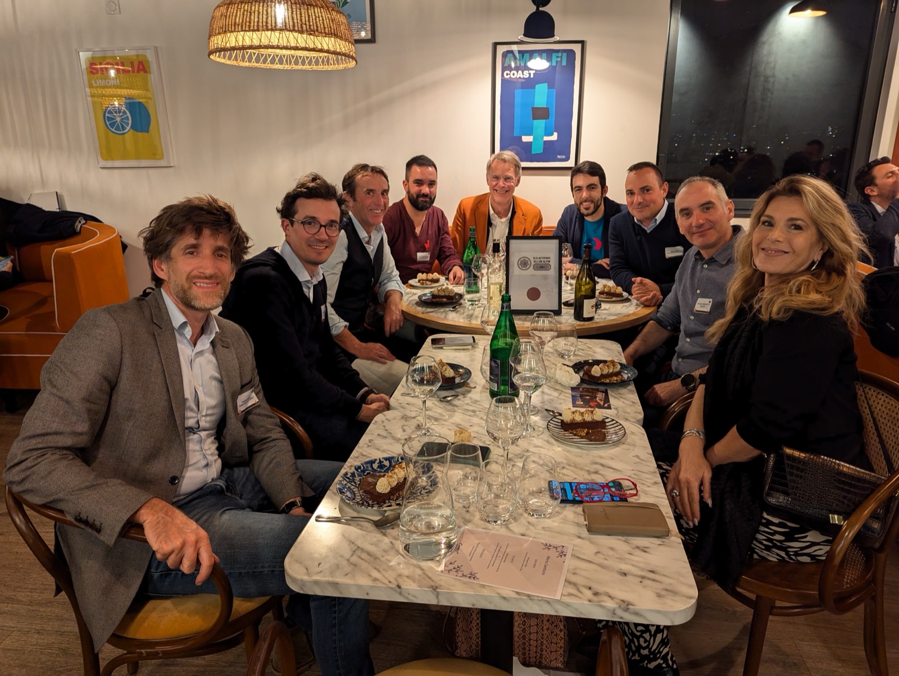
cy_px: 338
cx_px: 450
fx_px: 624
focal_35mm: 24
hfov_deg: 71.5
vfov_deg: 56.9
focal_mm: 6.81
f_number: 1.85
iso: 195
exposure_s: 1/25
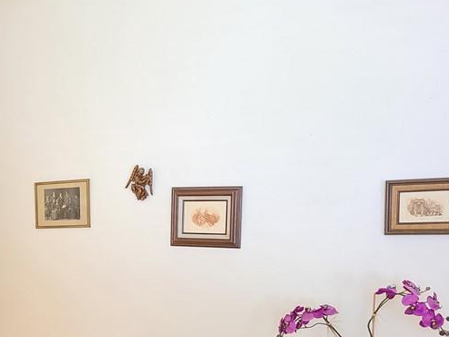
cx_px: 17
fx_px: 701
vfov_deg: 26.4
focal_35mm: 54
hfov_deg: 33.1
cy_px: 287
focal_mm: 5.4
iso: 250
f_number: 1.8
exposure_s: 1/40
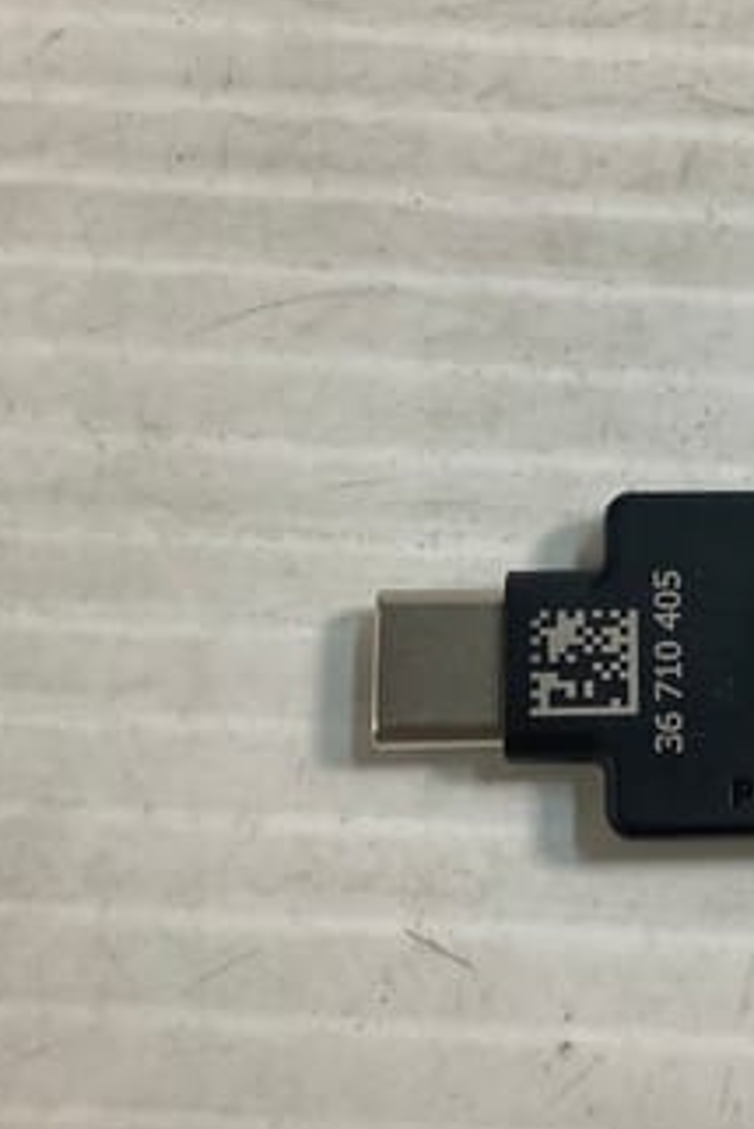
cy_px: 517
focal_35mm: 50
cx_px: 712
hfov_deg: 25.9
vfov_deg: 39.6
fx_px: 1569
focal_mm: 3.3
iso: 80
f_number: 2.4
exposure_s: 1/50
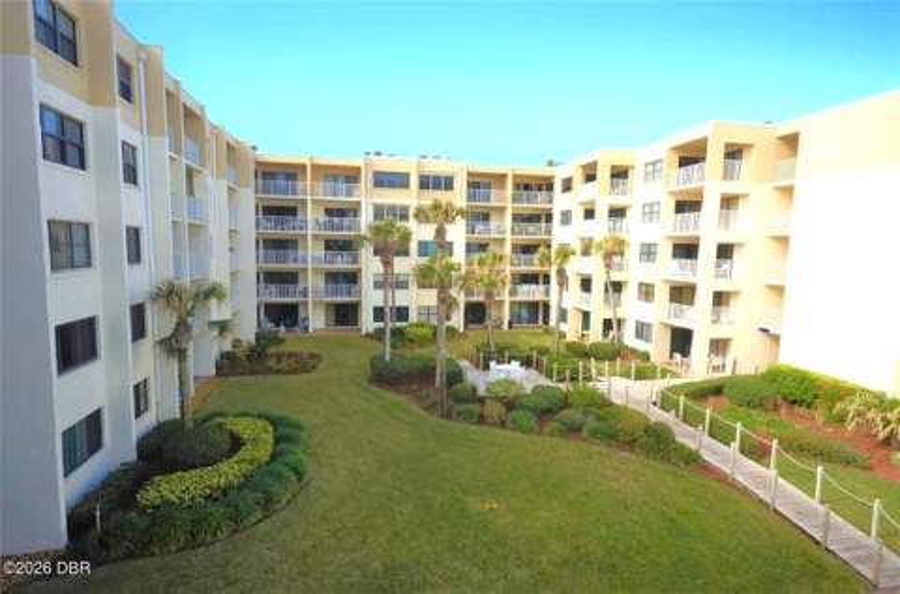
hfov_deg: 85.6
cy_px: 297
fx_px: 486
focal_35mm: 20
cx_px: 450
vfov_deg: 62.9
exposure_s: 1/200
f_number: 7.1
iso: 100
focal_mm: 13
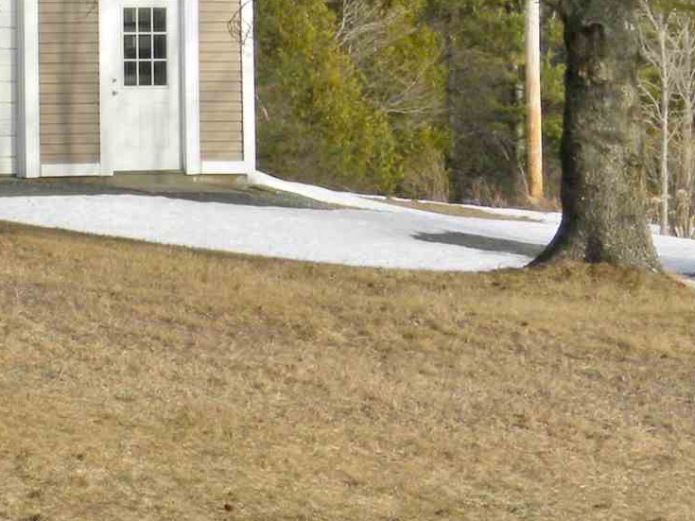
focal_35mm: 184
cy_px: -149
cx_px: -232
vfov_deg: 8.0
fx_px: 3694
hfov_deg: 10.5
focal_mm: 11.8
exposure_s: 1/80
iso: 64
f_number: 8
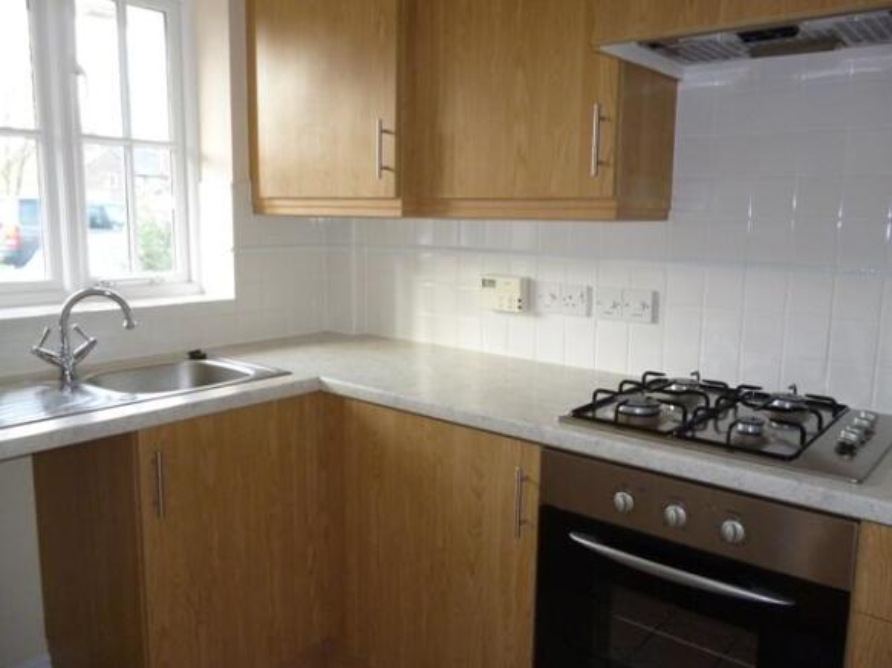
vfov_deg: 49.7
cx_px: 446
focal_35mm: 28
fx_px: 721
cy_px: 334
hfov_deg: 63.5
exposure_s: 1/60
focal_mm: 5
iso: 250
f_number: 3.1
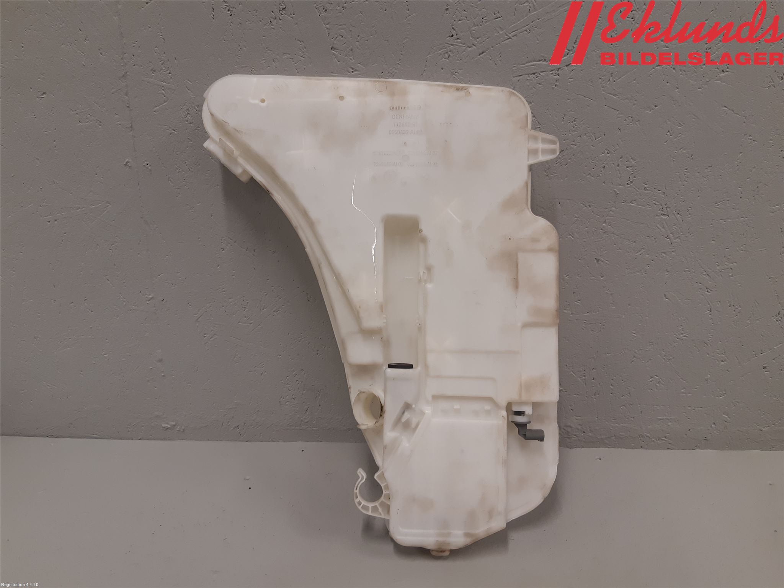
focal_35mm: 26
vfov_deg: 53.1
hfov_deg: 67.3
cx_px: 392
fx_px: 589
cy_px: 294
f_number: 1.7
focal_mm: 3.93
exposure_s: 1/50
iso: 64
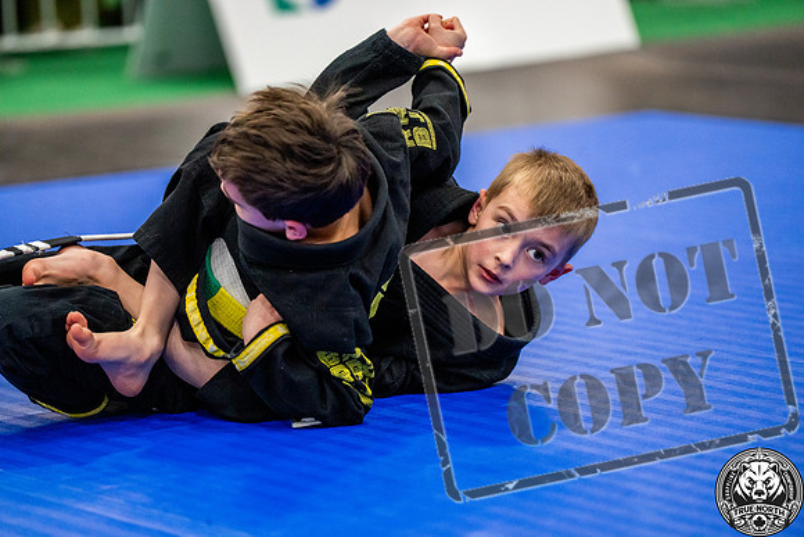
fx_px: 4468
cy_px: 268
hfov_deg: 10.3
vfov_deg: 6.9
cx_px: 402
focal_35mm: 200
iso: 5000
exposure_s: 1/500
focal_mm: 200
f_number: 2.8
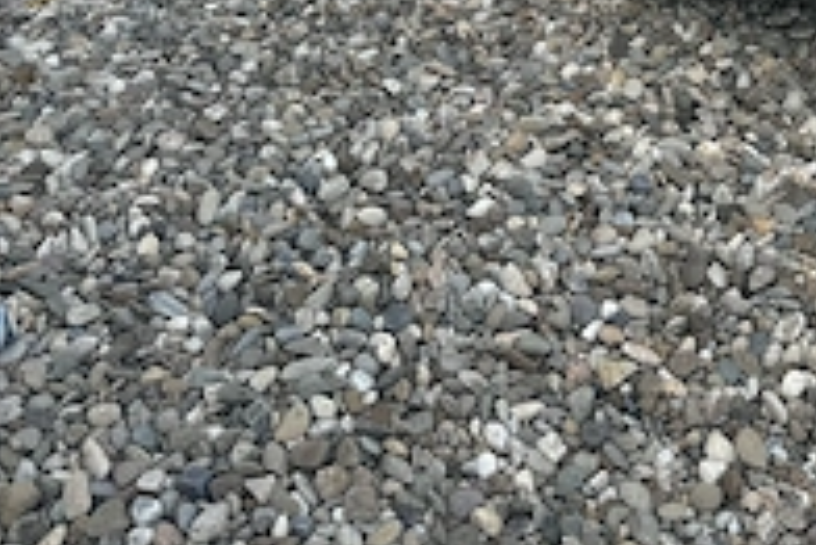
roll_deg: -2.6
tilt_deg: -21.5
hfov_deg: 37.8
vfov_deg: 23.6
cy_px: -150
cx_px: 616
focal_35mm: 51
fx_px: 1157
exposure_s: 1/734
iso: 80
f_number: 1.78
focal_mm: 6.86
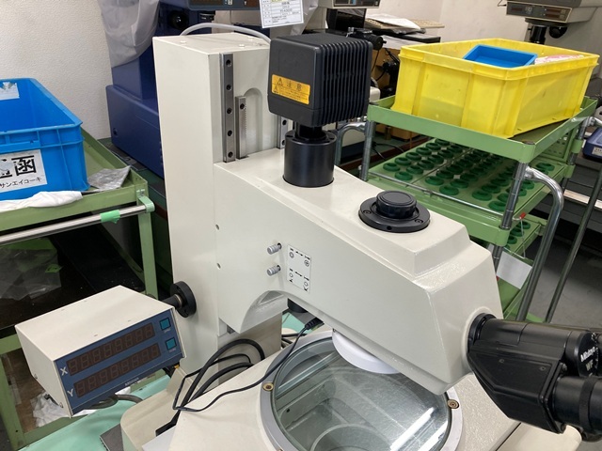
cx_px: 301
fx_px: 487
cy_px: 226
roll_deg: -4.8
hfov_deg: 63.4
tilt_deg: -28.1
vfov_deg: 49.7
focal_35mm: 28
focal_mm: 3.99
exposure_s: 1/60
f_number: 1.8
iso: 80
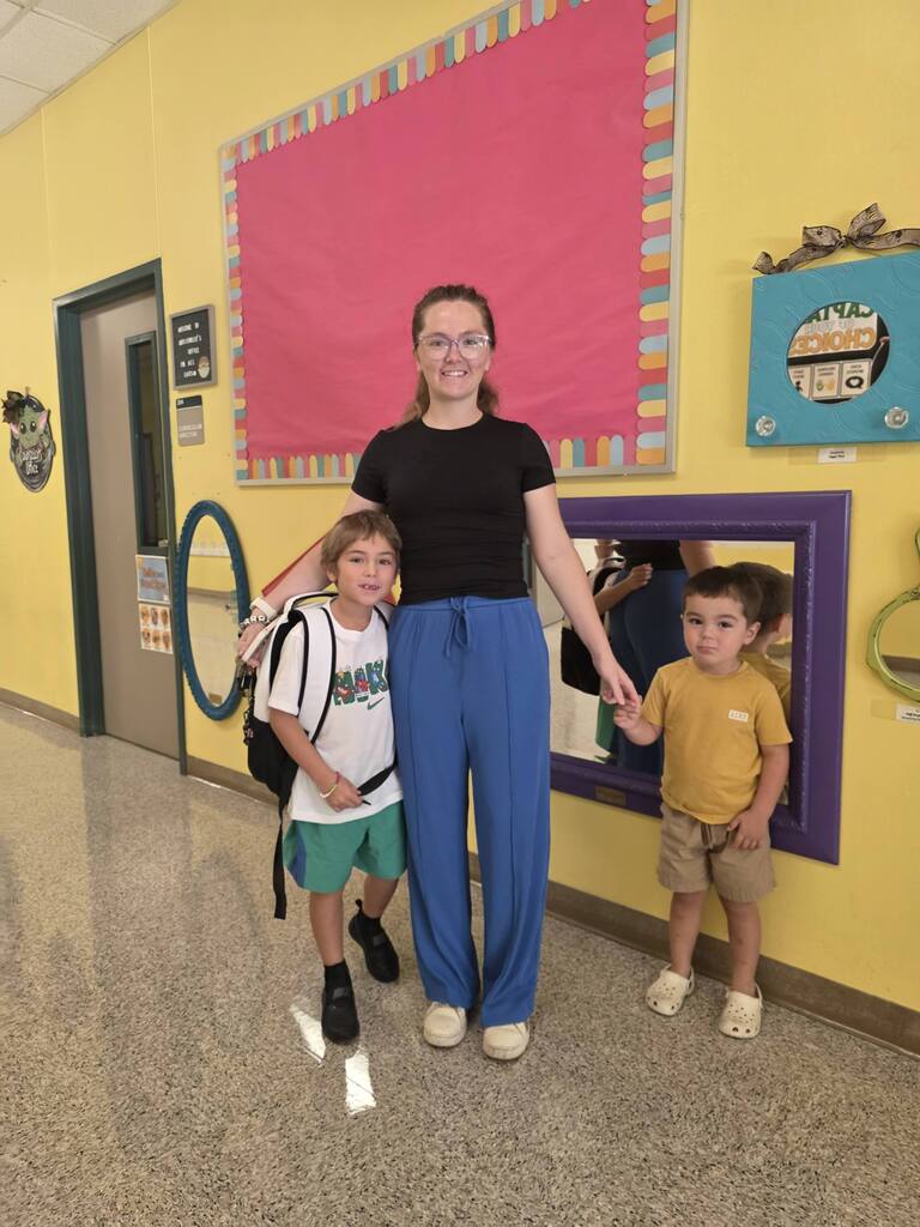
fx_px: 815
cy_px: 614
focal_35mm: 23
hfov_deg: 58.9
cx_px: 460
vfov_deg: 73.9
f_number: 1.7
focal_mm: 6.3
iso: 500
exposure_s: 1/120
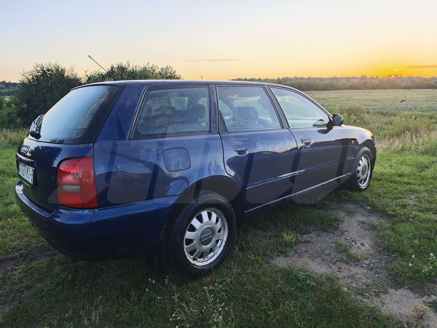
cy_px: 164
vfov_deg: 58.9
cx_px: 218
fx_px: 290
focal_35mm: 23
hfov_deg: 73.9
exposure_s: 1/101
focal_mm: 6.55
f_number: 1.6
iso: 100
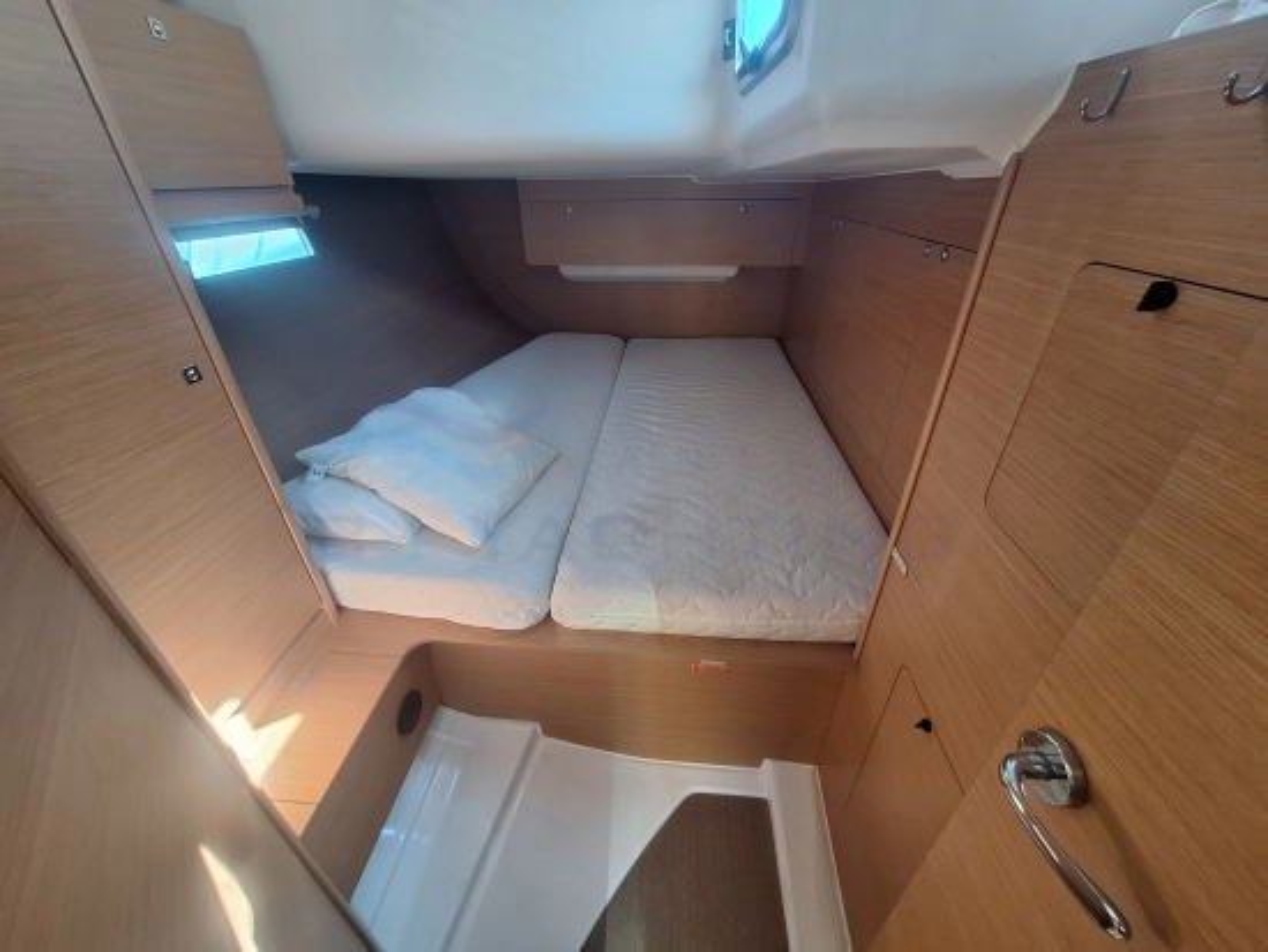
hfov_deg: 106.2
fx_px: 476
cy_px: 476
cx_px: 634
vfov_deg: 90.0
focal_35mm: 13
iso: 125
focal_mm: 1.74
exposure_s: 1/50
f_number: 2.2
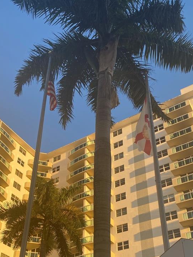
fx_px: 320
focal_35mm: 43
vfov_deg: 42.1
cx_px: 83
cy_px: 201
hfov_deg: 33.5
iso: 32
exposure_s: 1/747
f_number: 1.8
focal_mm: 4.25
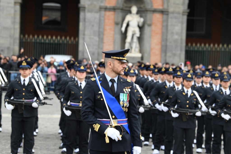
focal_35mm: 120
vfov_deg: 11.4
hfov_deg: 17.1
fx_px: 770
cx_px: 116
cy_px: 77
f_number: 5
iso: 100
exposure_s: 1/100
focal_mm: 120
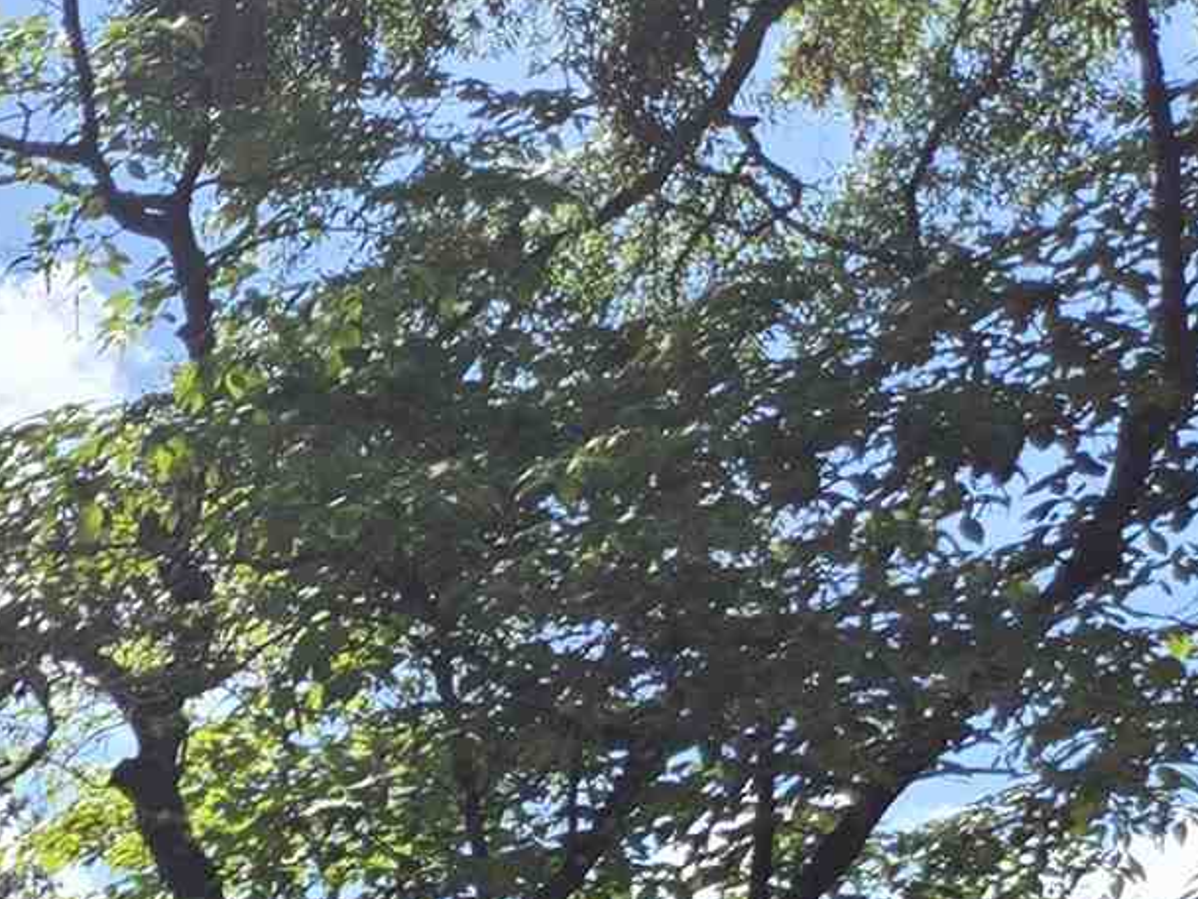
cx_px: -1243
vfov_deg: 11.4
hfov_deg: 14.1
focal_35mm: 116
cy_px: 1841
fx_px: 4015
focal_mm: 5.4
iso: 25
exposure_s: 1/1225
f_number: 1.8
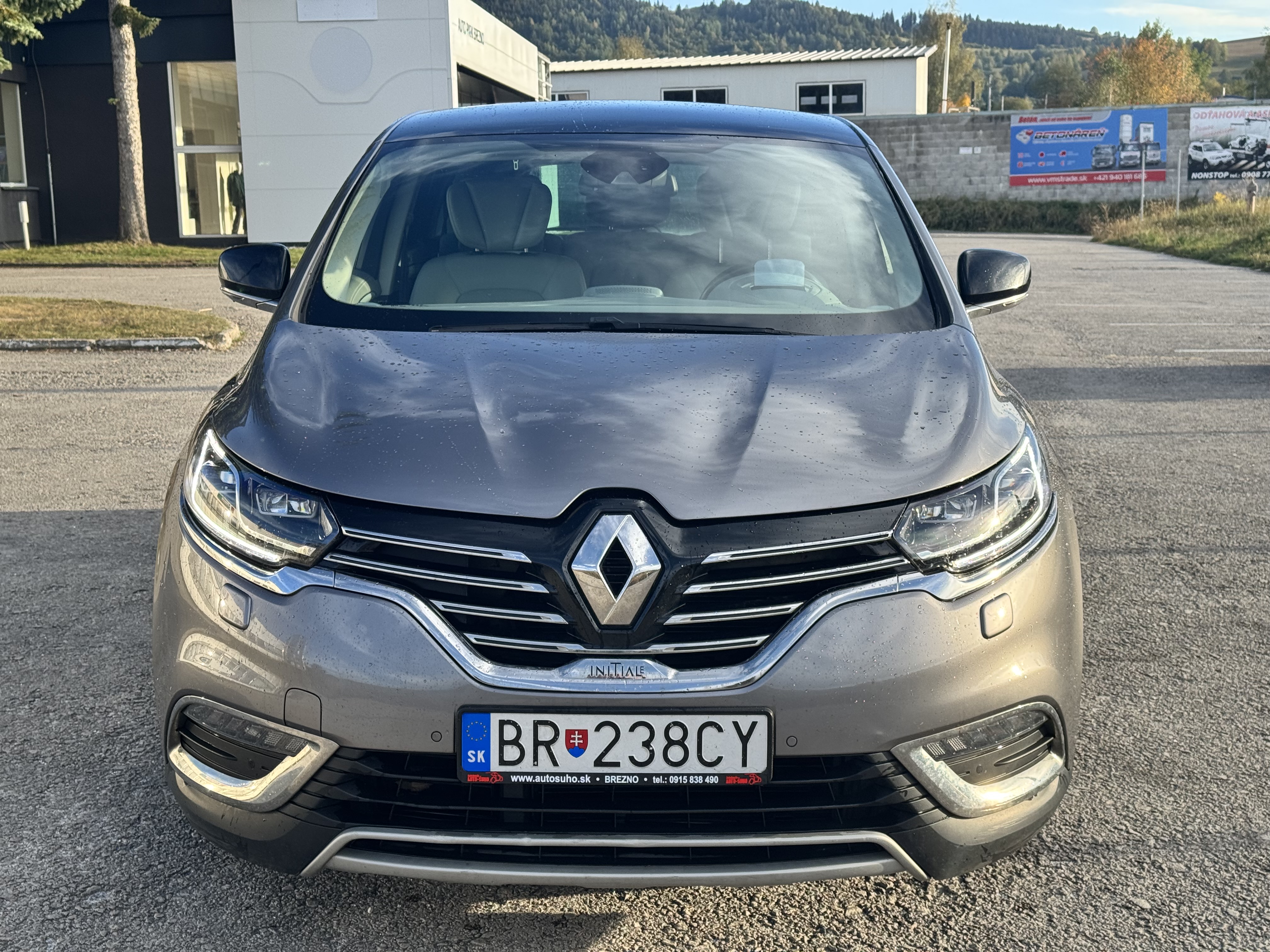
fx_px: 1761
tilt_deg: -8.9
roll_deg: +1.2
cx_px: 635
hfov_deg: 39.7
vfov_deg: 30.3
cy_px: 476
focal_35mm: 48
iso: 64
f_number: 1.78
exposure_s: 1/1011
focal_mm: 6.76
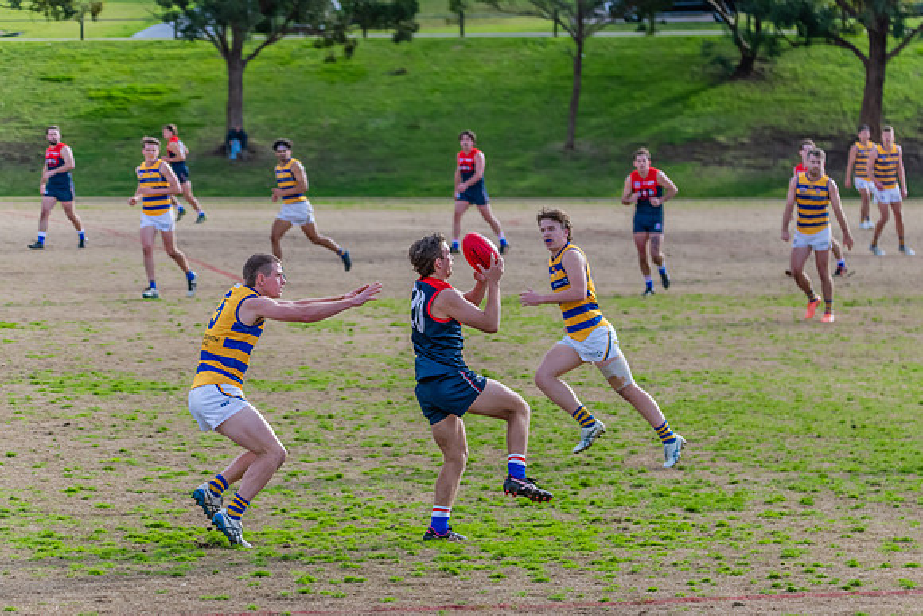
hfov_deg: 10.4
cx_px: 539
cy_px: 391
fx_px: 5081
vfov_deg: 6.9
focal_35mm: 198
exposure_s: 1/1600
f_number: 5
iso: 800
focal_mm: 150
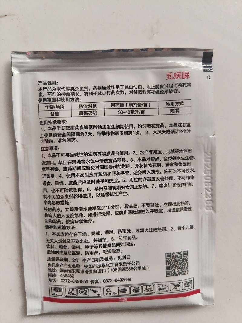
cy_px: 162
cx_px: 121
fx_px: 214
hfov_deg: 58.9
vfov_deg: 73.9
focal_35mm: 23
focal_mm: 5.56
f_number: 1.88
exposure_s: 1/33.3
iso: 574
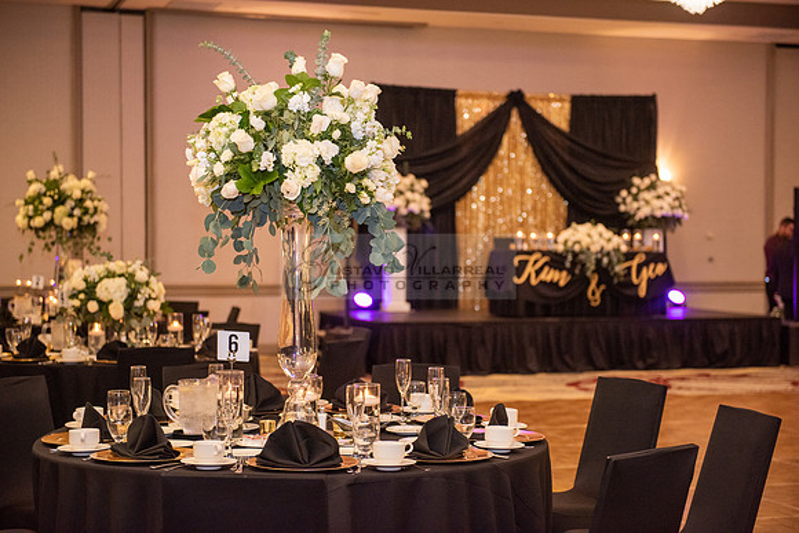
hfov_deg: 30.5
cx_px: 400
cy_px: 266
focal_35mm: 66
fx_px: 1465
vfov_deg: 20.6
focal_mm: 66
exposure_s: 1/125
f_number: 2.8
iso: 1600
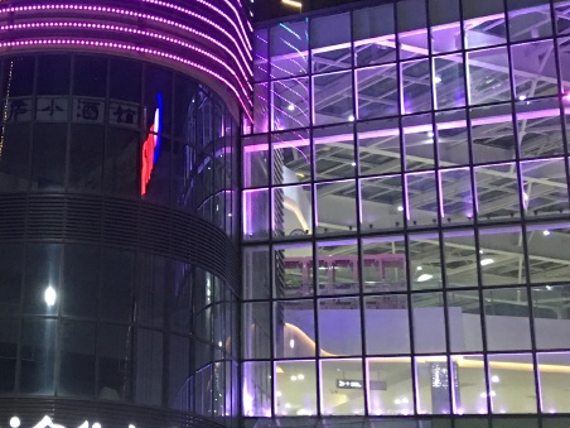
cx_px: 30
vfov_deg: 19.1
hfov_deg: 24.4
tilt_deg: +21.1
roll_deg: -3.7
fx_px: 1268
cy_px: 135
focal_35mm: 77
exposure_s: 1/8
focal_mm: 4.15
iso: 100
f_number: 2.2
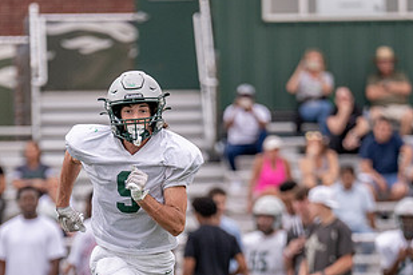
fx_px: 6137
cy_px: 286
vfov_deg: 2.6
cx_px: 155
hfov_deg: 3.9
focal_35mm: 535
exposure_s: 1/3200
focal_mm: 200
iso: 320
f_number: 2.8
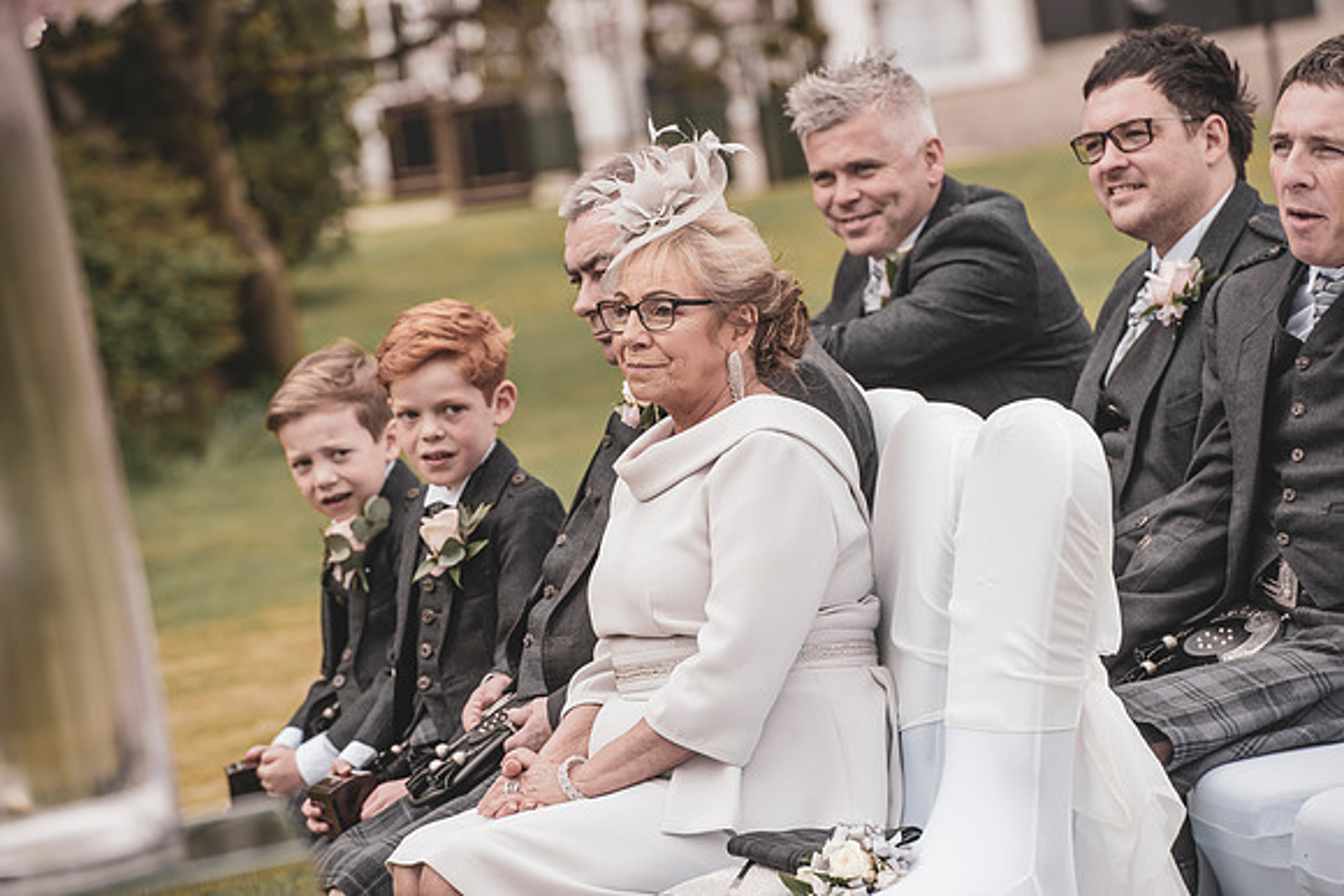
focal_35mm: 200
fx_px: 7468
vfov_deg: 6.9
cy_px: 448
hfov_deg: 10.3
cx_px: 672
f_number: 5.6
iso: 250
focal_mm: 200
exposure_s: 1/320
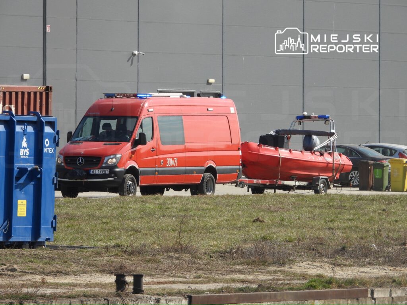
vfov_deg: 3.0
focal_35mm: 500
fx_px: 5879
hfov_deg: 4.0
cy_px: 152
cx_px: 204
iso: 100
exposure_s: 1/500
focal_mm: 89.9
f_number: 5
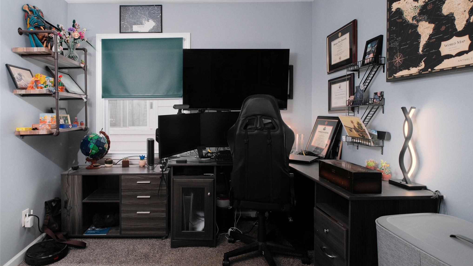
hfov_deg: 89.6
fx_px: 238
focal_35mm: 19
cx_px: 238
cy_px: 122
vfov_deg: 58.3
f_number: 8
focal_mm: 12
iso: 640
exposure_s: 1/125
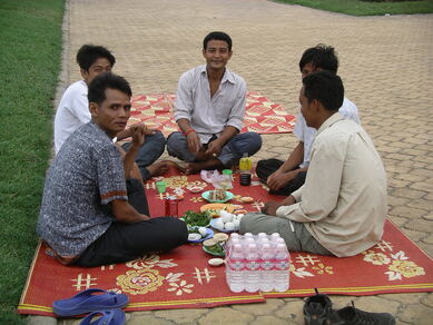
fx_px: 776
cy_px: 162
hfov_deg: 31.2
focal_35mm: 62
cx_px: 216
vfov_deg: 23.7
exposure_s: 1/88
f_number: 3.3
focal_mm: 12.8
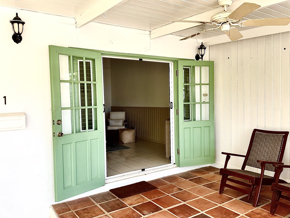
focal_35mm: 29
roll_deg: +2.2
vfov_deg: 48.2
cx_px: 145
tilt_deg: -0.9
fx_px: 243
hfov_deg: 61.7
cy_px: 109
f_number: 1.8
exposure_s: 1/120
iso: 20
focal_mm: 3
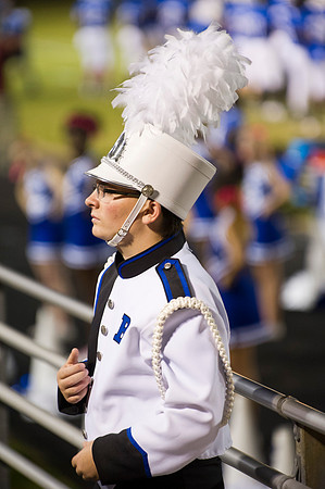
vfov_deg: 7.4
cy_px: 244
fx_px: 3800
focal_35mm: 280
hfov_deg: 4.9
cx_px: 162
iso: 4000
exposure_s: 1/125
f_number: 4
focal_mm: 280
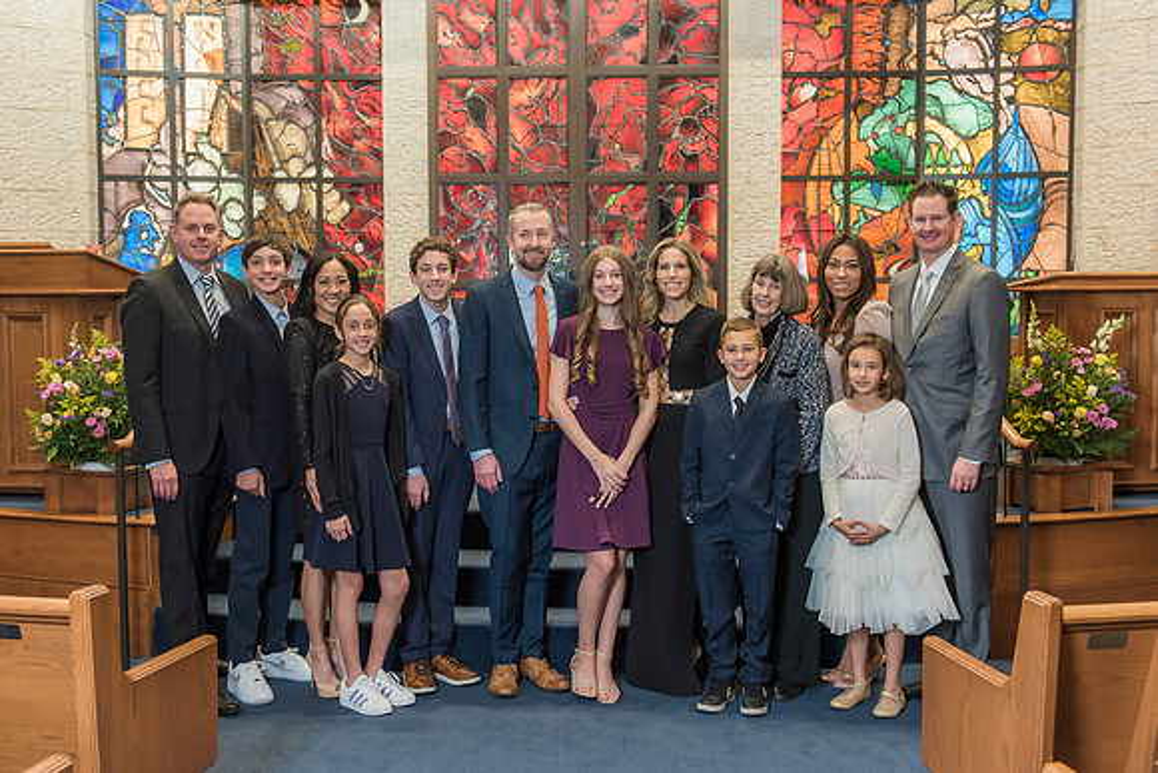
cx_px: 569
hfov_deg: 47.4
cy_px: 384
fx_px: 1320
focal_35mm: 41
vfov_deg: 32.6
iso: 1250
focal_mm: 40
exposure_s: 1/100
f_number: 4
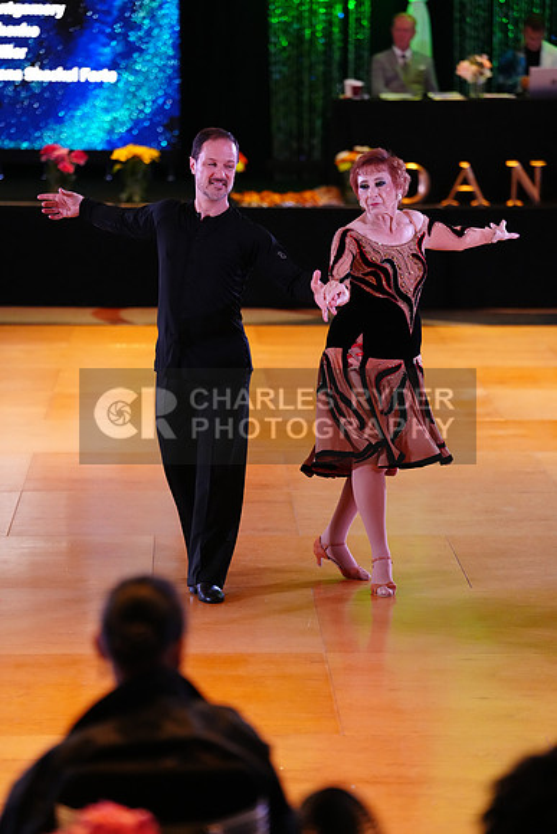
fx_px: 3201
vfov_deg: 14.9
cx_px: 278
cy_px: 417
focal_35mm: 138
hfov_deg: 9.9
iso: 5000
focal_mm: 138
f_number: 2.8
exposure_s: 1/400
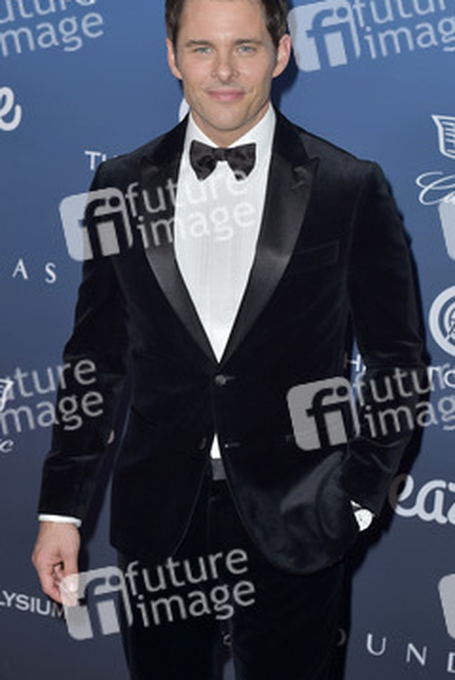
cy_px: 311
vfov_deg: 26.0
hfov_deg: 17.5
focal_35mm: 78
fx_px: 1476
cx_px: 213
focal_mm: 70
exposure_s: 1/250
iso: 250
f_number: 5.6
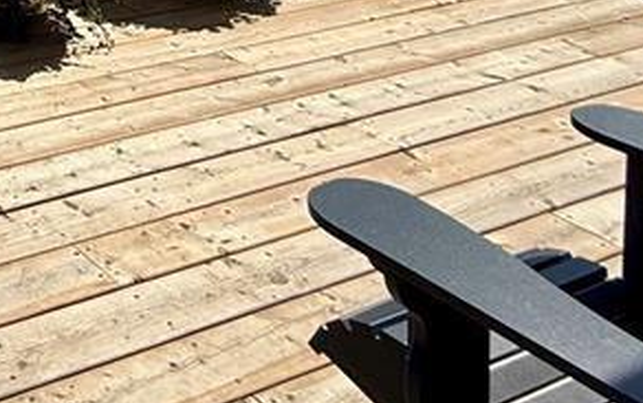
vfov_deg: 18.3
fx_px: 912
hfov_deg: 25.7
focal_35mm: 52
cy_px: -366
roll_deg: -0.1
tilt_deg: -1.0
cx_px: -379
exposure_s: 1/3460
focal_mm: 2.22
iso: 50
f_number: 2.2
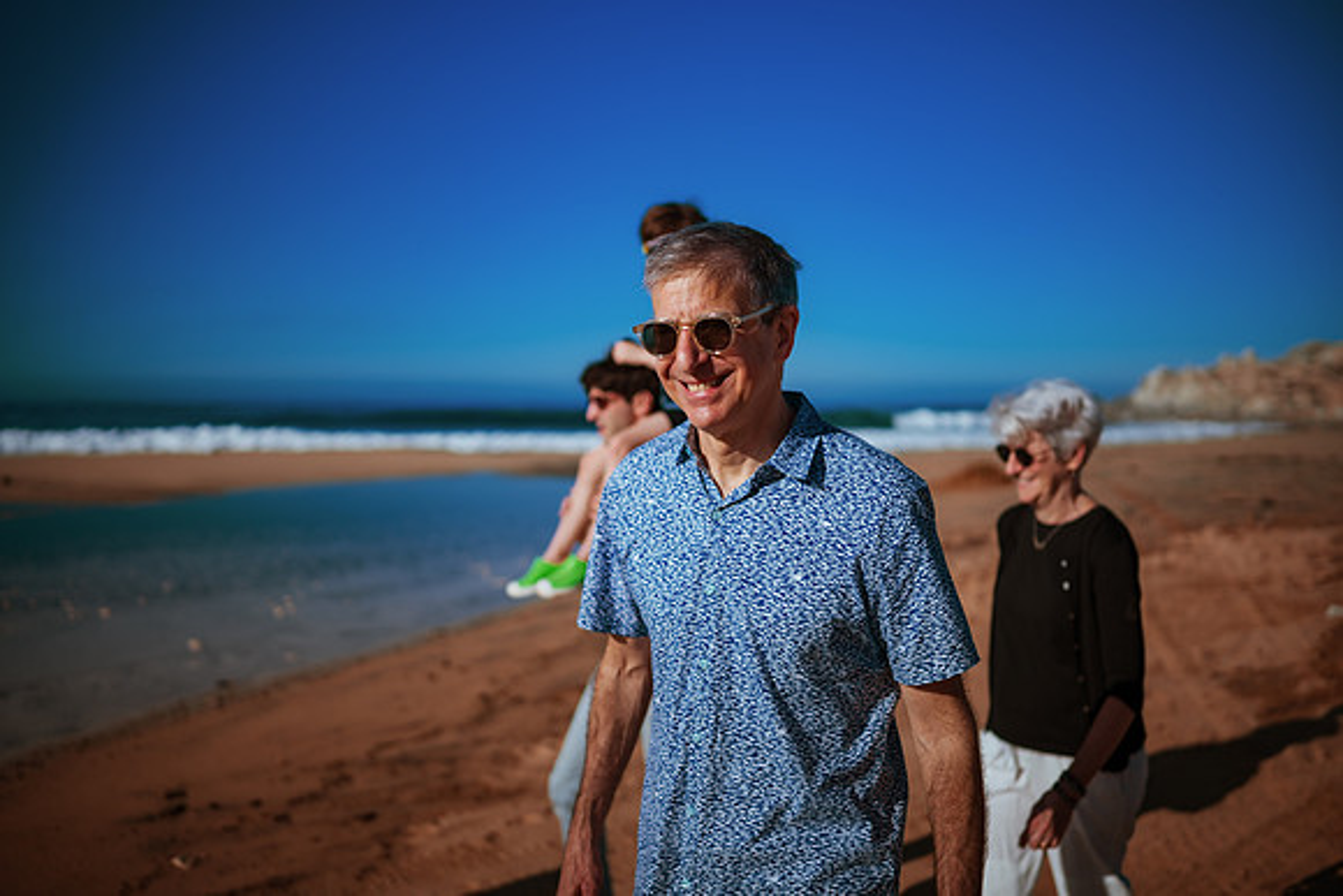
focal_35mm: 35
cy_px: 448
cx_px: 672
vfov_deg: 37.9
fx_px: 1306
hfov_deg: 54.4
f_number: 1.8
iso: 50
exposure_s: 1/8000
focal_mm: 35
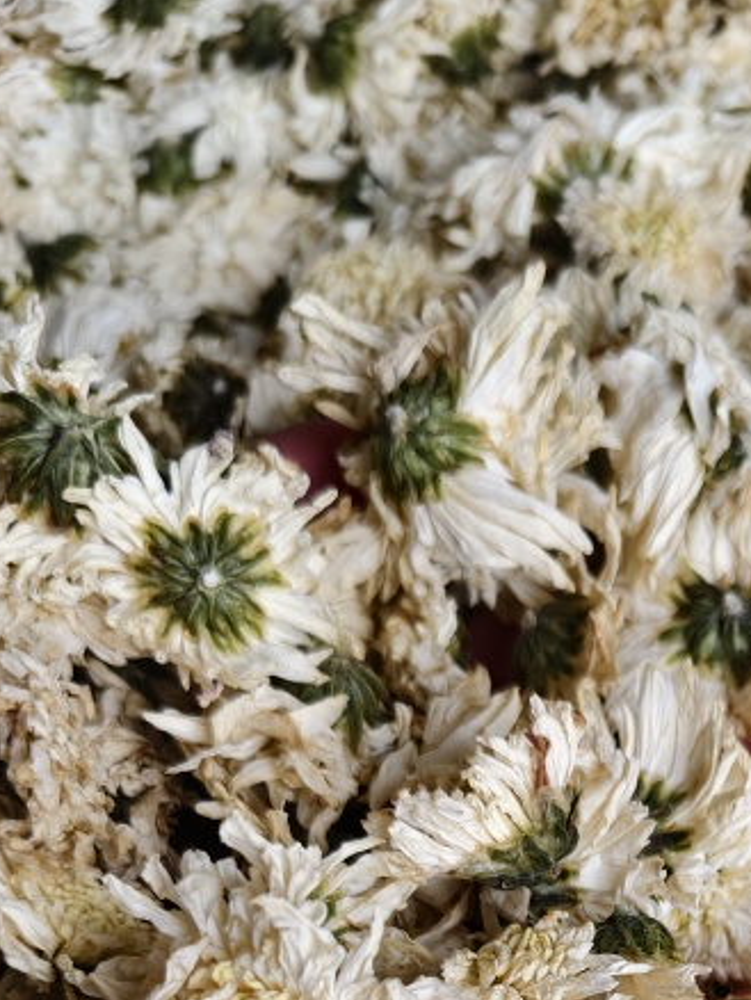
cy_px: 1159
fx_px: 1618
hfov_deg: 25.0
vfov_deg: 30.0
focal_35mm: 56
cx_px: 730
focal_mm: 5.56
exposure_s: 1/136
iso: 71
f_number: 1.88
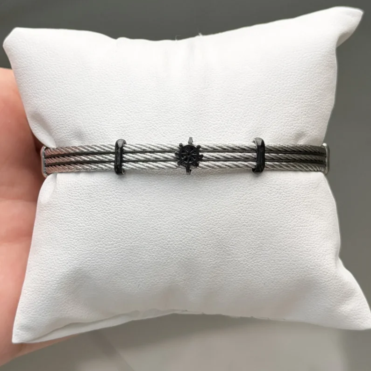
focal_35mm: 57
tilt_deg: -72.7
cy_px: 159
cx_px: 186
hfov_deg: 30.0
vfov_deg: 30.0
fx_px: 691
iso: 80
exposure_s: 1/786
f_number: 1.78
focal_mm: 6.76
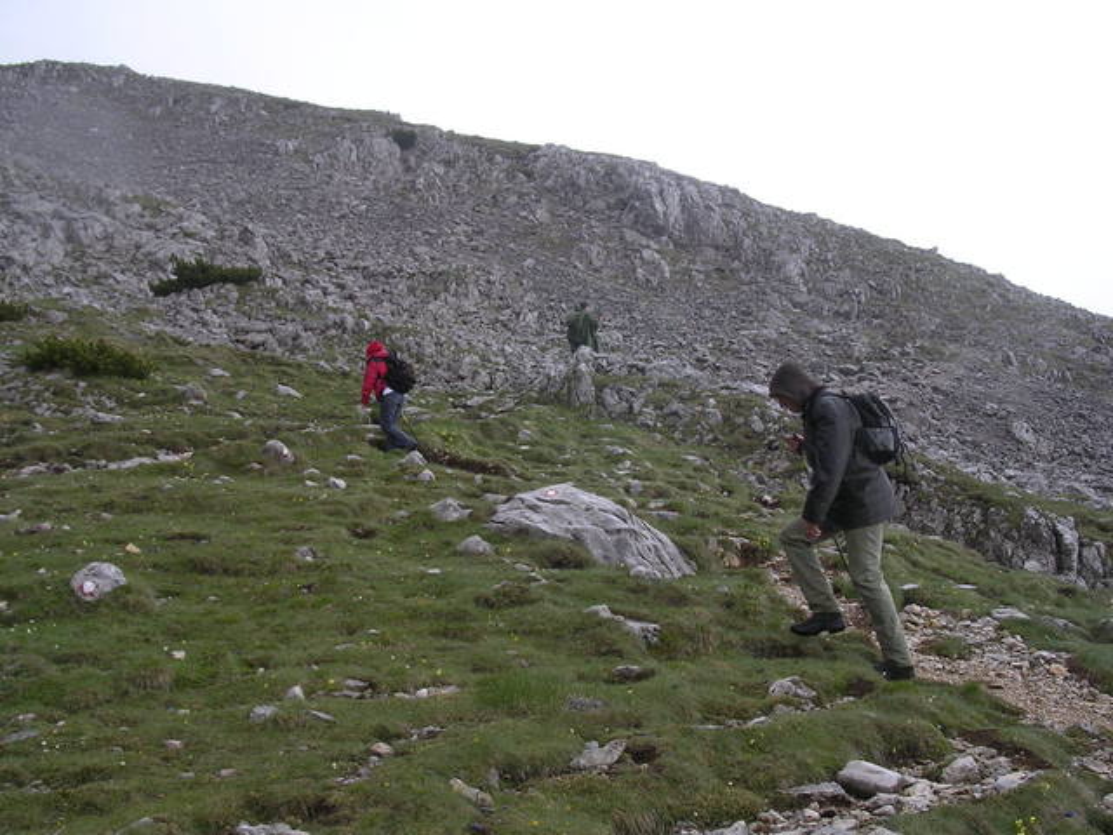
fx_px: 1222
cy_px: 418
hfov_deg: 49.0
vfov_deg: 37.7
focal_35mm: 38
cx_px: 556
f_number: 5.6
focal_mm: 5.8
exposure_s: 1/137
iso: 100
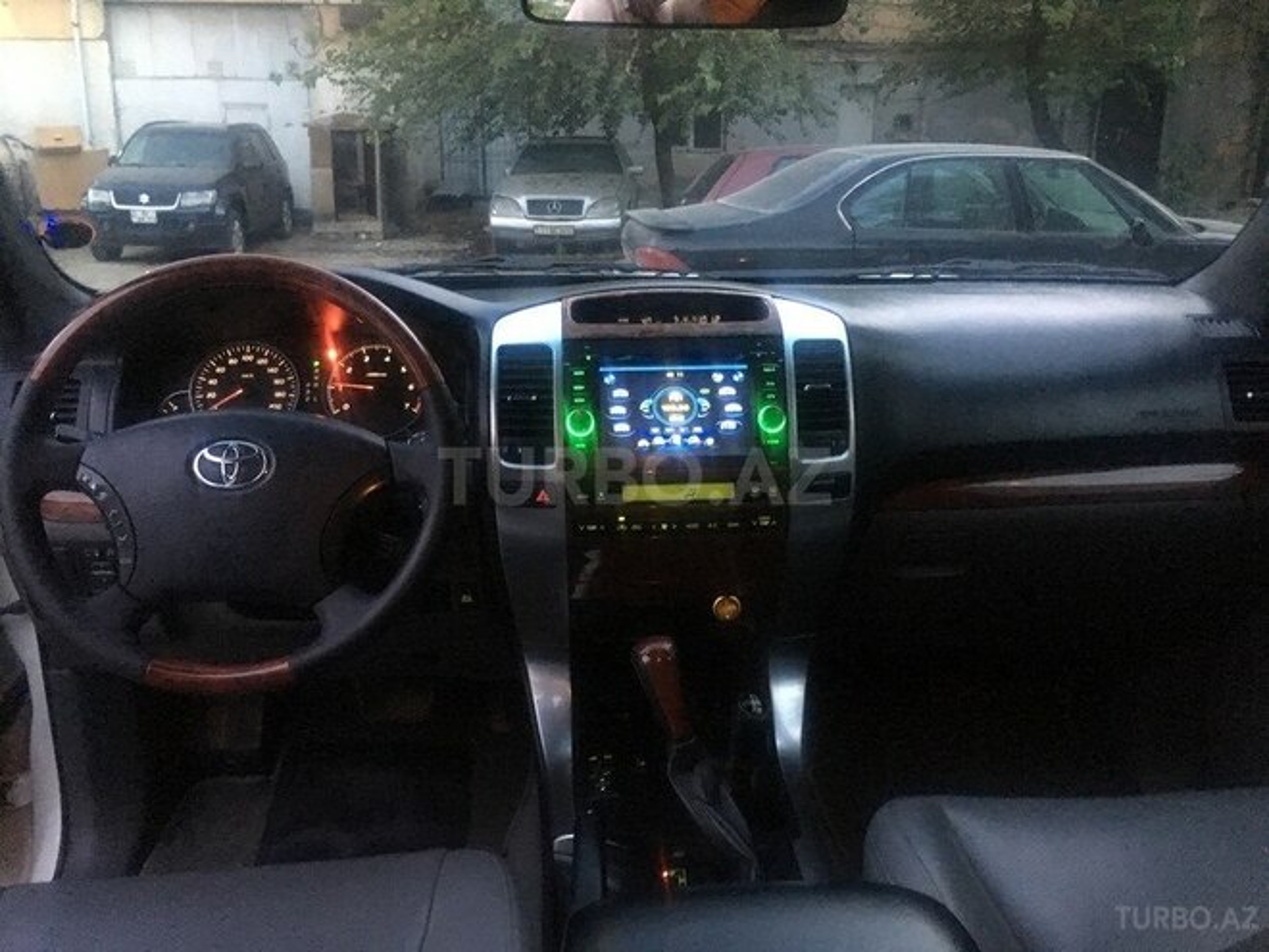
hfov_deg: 61.7
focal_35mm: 29
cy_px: 476
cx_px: 634
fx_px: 1063
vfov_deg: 48.2
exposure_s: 1/17
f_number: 2.2
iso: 500
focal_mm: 4.15
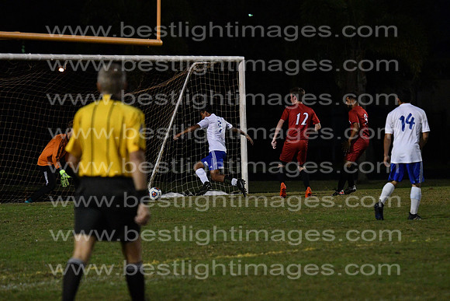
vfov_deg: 6.3
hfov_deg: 9.5
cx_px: 225
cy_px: 150
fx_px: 2719
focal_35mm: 218
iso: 6400
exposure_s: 1/1250
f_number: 4
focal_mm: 145
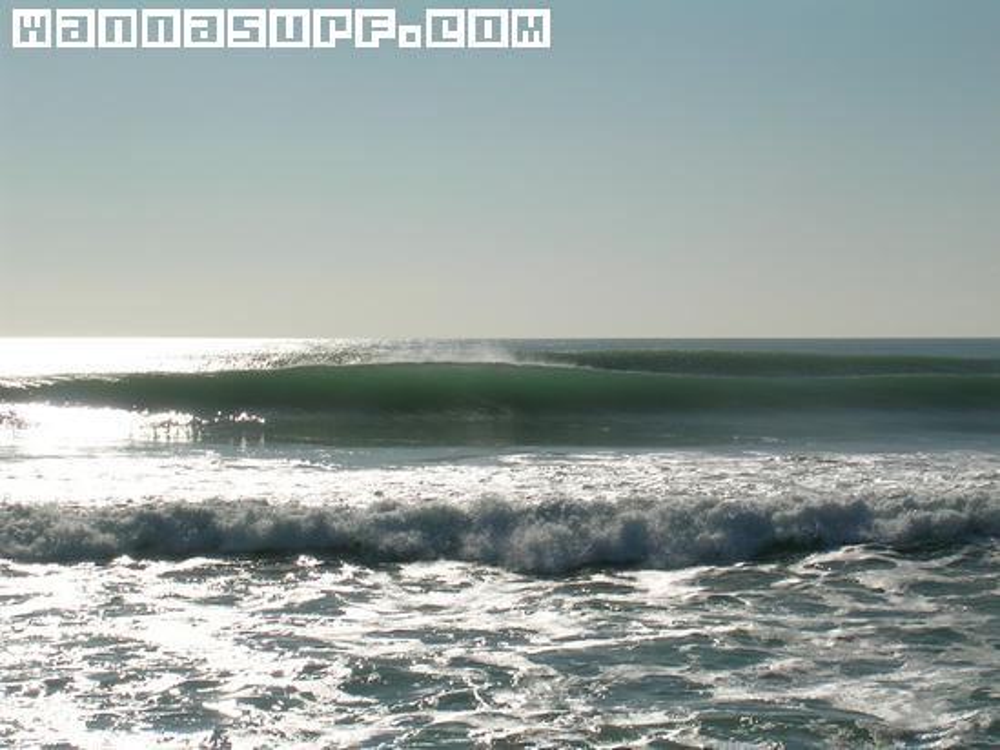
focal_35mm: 102
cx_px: 500
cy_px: 375
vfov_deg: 14.5
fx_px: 2947
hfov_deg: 19.3
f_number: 8
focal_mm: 15.5
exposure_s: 1/943
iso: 50
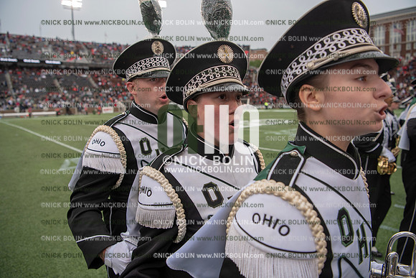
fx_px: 277
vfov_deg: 53.2
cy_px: 139
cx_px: 208
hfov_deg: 73.7
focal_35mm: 24
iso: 250
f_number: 3.5
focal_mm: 24
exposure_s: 1/800
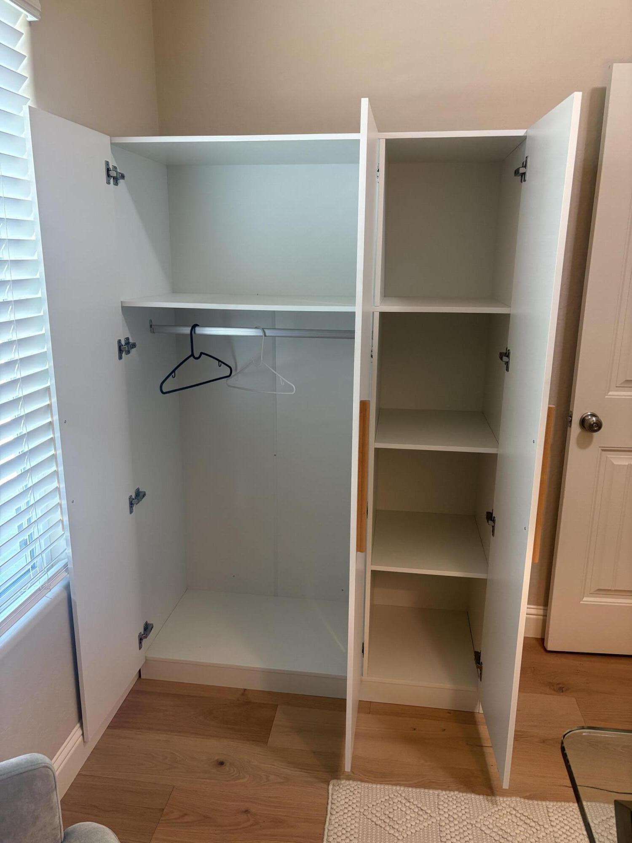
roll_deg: -0.2
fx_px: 633
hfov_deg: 53.1
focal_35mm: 26
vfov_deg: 67.3
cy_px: 422
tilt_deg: -14.6
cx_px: 316
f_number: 1.6
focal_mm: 5.96
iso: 160
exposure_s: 1/60
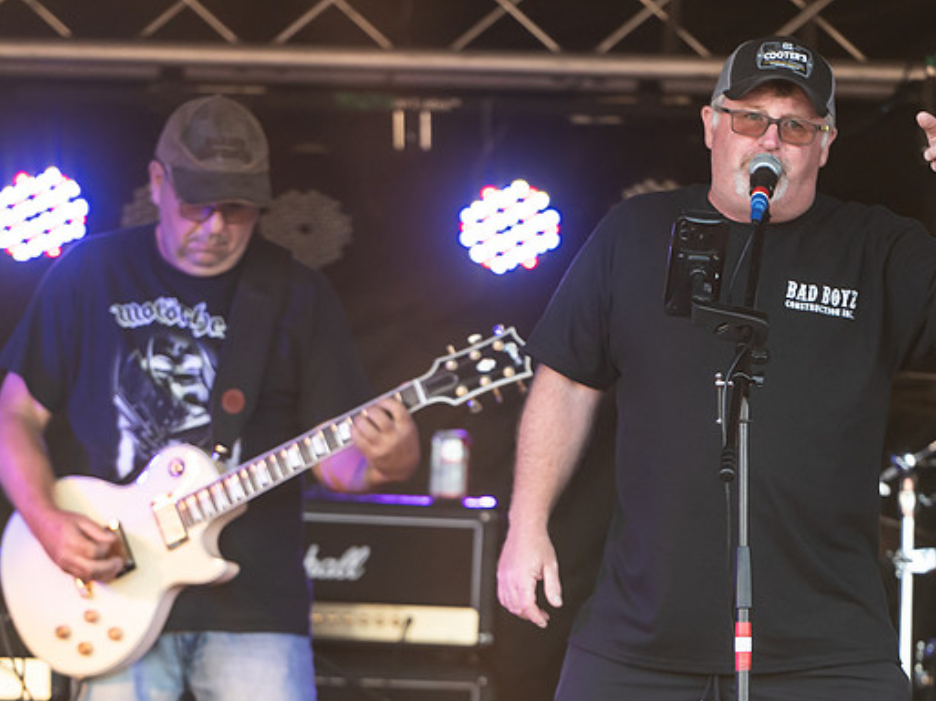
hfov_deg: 5.3
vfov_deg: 3.9
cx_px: 598
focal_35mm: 376
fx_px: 10160
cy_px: 574
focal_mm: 200
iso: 500
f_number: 2.8
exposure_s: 1/640
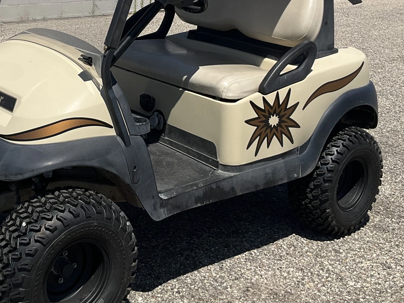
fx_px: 688
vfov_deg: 24.3
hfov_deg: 32.5
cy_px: 46
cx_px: 145
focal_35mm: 59
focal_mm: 3
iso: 25
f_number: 1.8
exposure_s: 1/3125
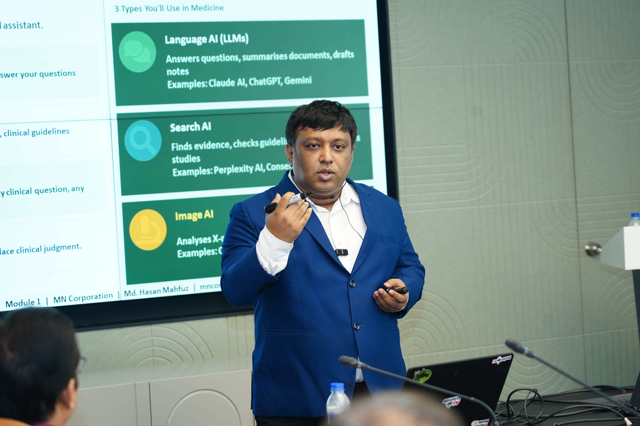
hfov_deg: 19.5
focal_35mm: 105
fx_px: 1867
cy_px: 213
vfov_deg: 13.0
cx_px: 320
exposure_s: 1/160
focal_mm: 105
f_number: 4.5
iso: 2000
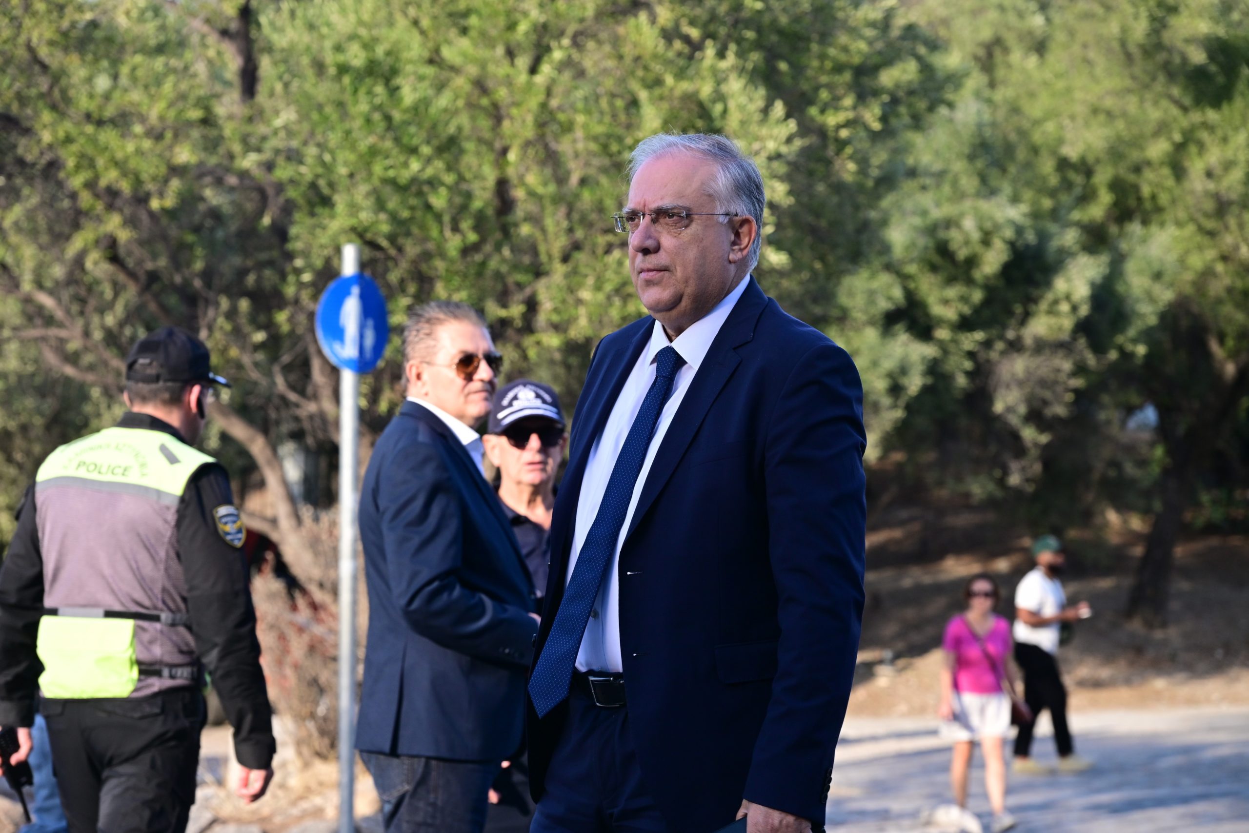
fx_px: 3643
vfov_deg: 13.0
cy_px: 416
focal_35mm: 105
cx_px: 624
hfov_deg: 19.5
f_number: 6.3
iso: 560
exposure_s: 1/500
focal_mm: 105
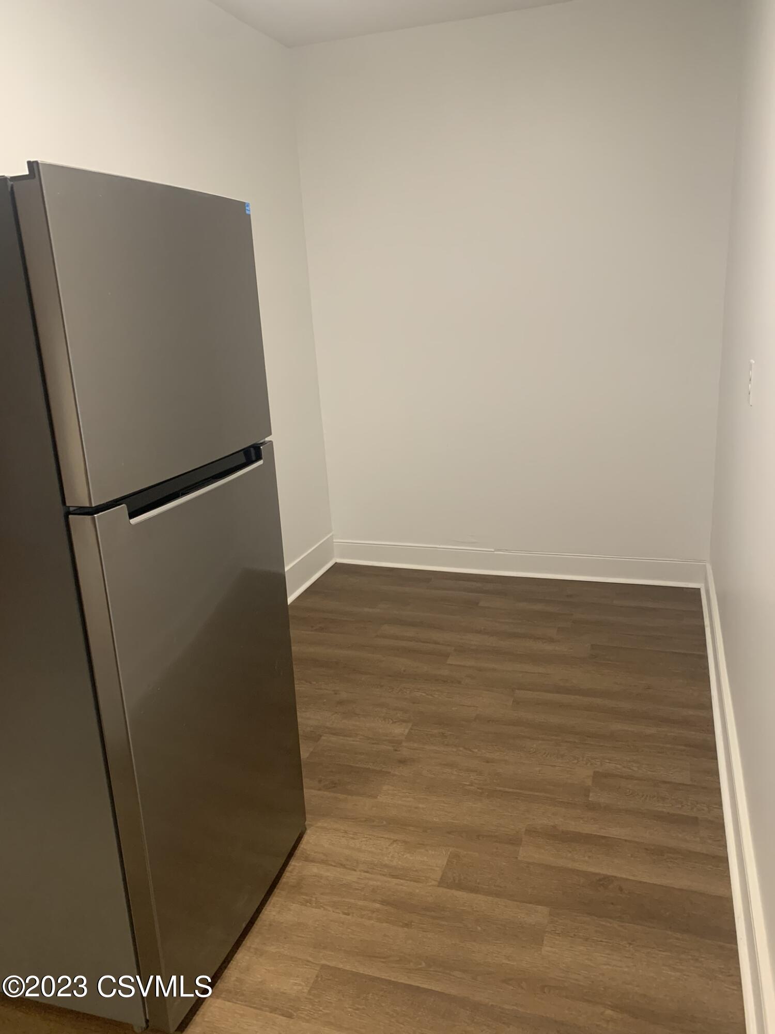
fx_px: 776
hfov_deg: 53.1
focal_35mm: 26
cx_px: 388
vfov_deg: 67.3
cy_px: 517
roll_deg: +3.6
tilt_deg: -16.0
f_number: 1.8
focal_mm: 4.25
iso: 320
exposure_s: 1/40
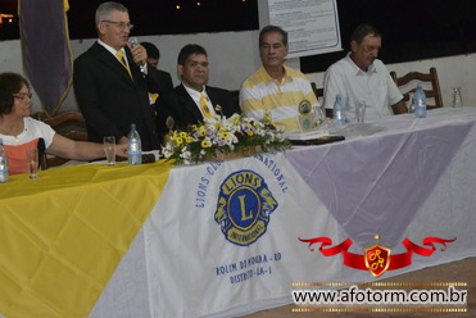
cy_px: 110
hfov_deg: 21.1
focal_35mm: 96
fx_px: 1270
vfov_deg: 14.3
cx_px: 160
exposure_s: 1/60
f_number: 4.8
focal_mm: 48
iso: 3200
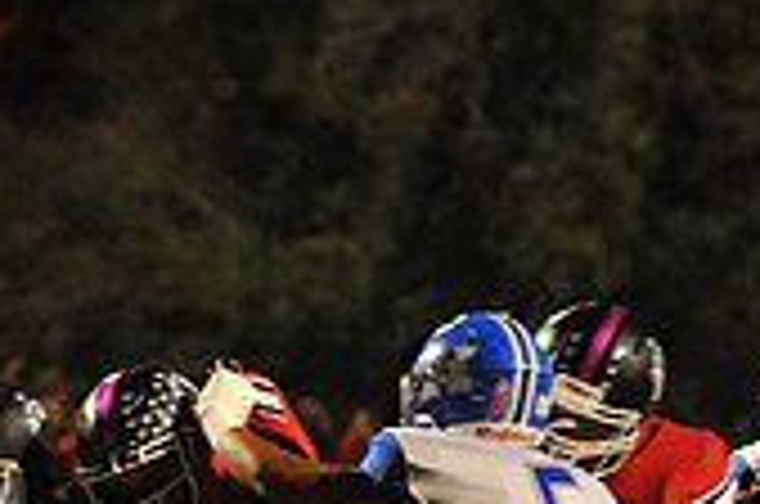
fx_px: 14497
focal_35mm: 688
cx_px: -288
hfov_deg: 3.0
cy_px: 788
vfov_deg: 2.0
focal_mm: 200
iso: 5000
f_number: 5.6
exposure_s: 1/200
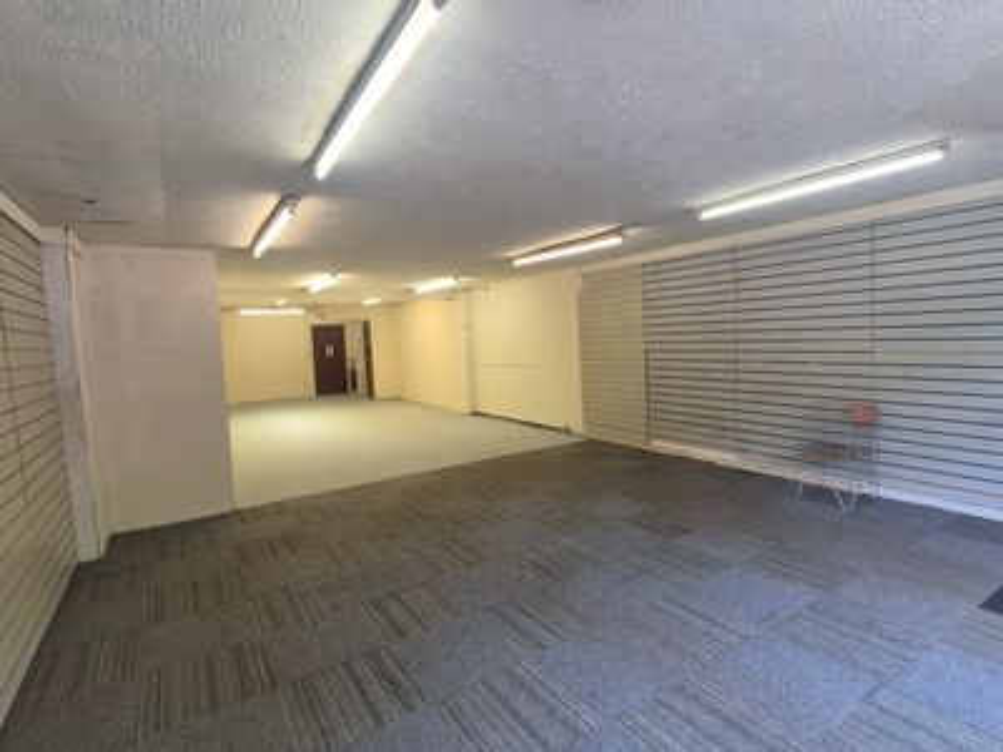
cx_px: 502
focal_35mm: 13
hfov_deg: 106.2
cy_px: 376
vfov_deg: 89.9
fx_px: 377
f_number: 2.2
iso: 50
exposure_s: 1/50
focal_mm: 1.74
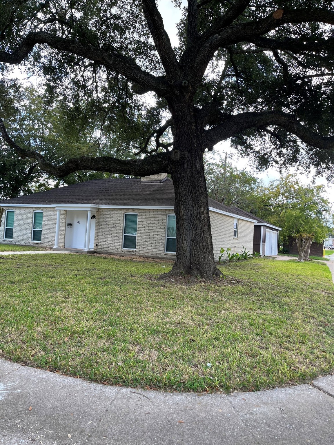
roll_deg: -2.6
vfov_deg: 67.3
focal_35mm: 26
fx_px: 334
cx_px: 167
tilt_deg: +2.1
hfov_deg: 53.1
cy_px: 222
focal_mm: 5.1
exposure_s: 1/407
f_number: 1.6
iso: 50
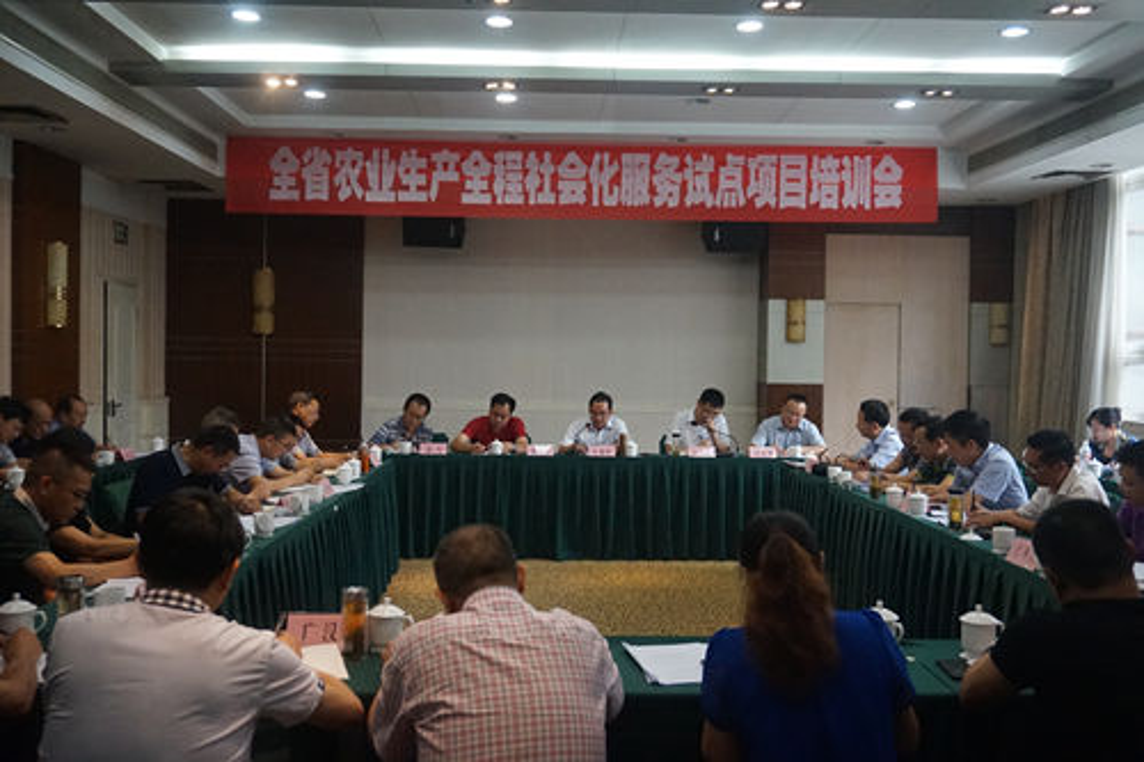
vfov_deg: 38.3
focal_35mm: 34
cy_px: 381
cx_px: 572
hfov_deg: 55.1
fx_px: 1096
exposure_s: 1/160
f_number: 4
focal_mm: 23
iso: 3200
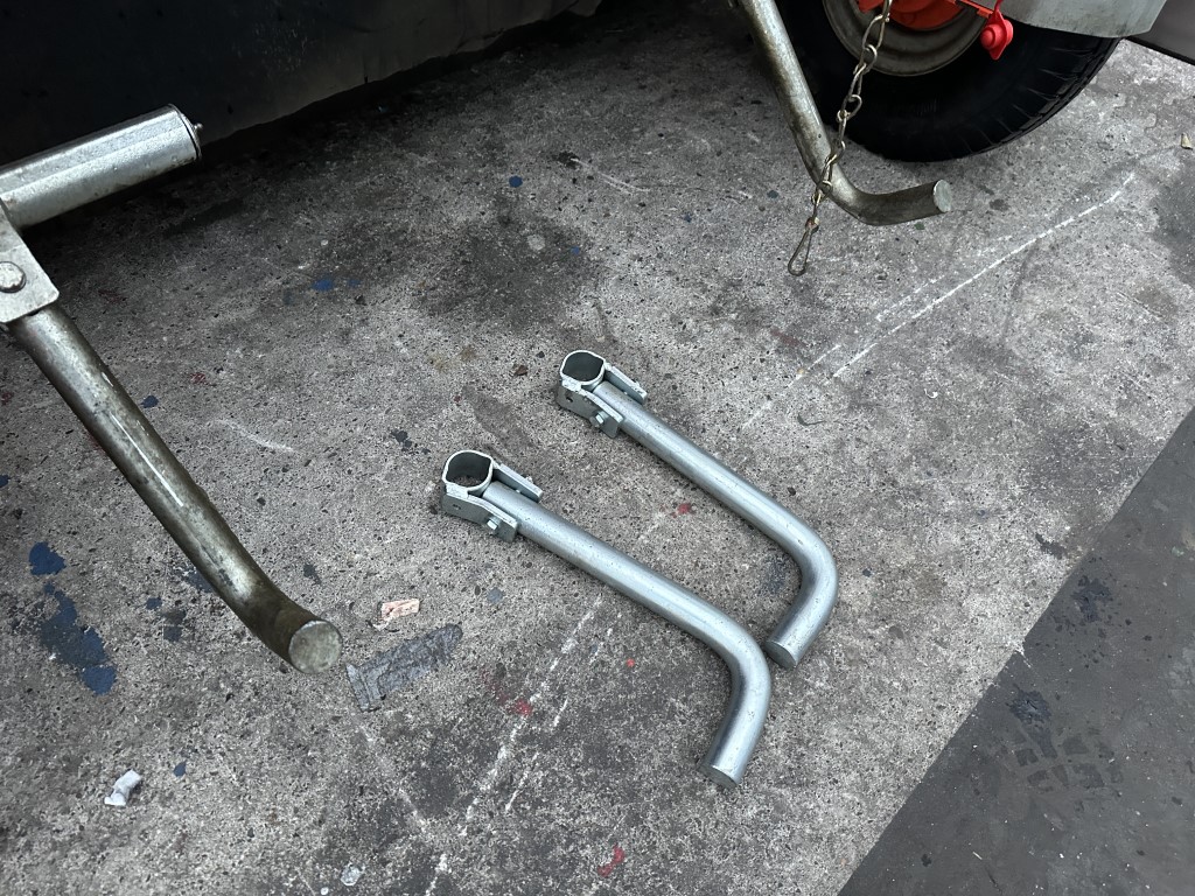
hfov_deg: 71.6
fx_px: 829
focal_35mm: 24
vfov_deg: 56.8
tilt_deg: -54.7
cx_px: 598
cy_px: 448
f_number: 1.78
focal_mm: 6.86
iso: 640
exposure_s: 1/50
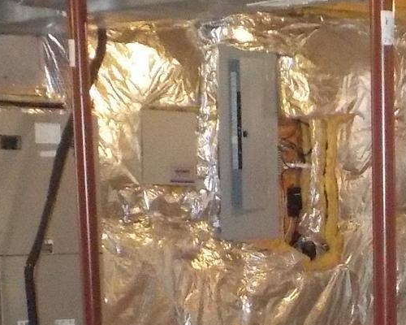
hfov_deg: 15.5
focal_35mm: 120
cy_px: 487
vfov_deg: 12.2
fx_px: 1442
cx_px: 477
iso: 800
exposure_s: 1/30
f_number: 3.3
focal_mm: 4.1
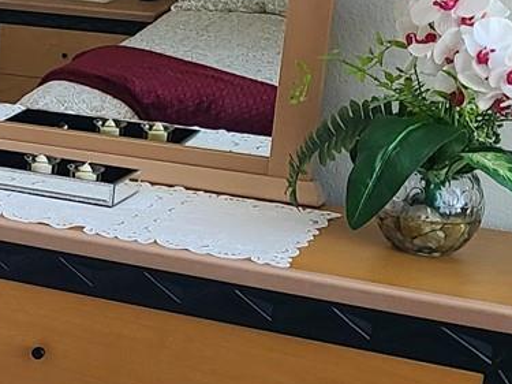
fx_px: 1641
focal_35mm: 111
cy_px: 239
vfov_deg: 13.3
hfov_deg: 15.4
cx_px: -393
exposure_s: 1/60
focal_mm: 5.4
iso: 100
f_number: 1.8
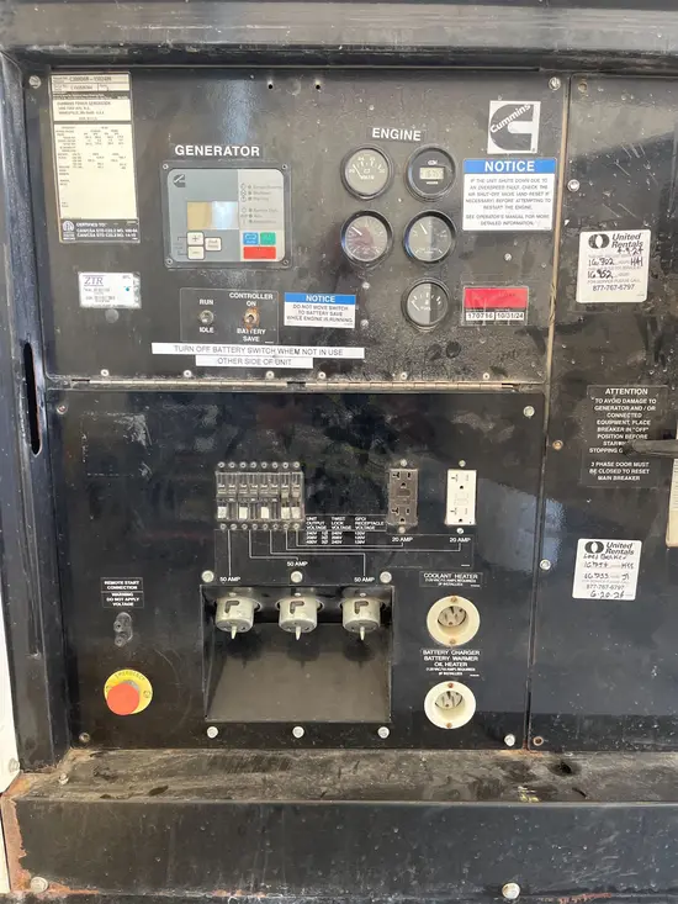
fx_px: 679
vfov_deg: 67.3
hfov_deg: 53.1
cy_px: 452
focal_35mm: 26
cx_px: 339
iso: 160
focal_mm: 5.1
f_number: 1.6
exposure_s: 1/60
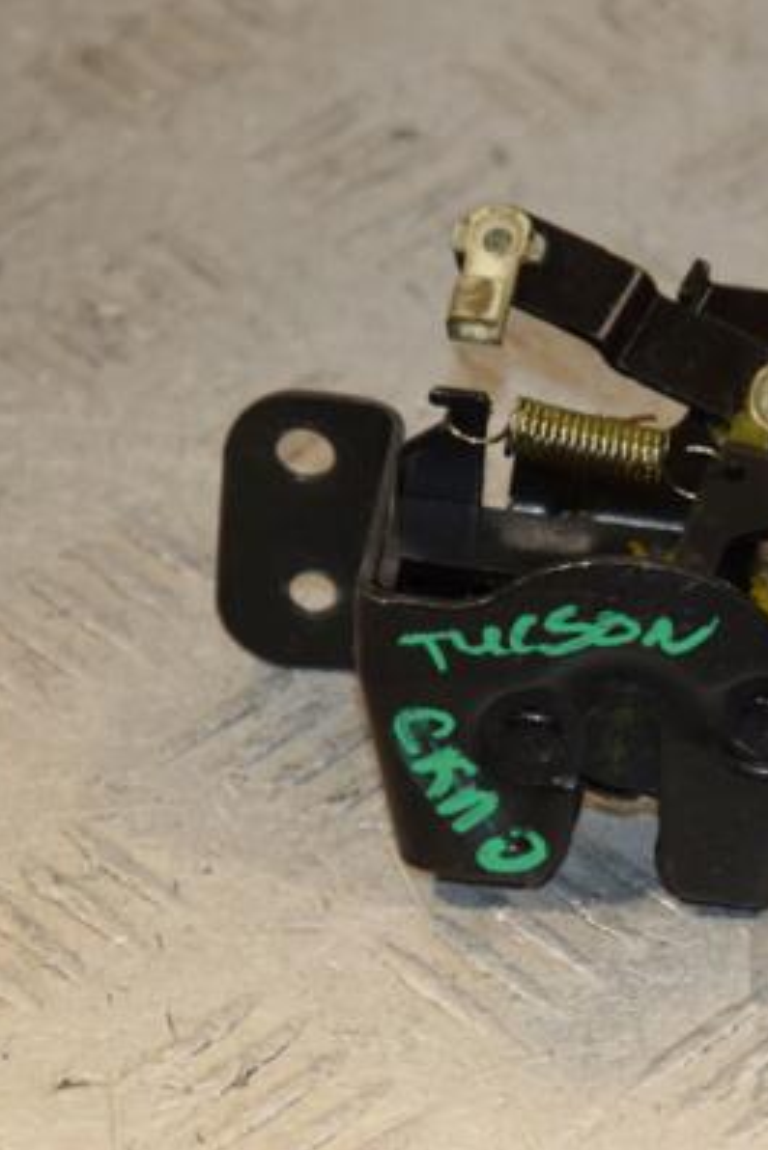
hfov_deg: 5.8
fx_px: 7601
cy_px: 576
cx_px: 696
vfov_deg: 8.7
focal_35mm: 238
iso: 800
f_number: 6.3
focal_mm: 105
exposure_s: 1/200
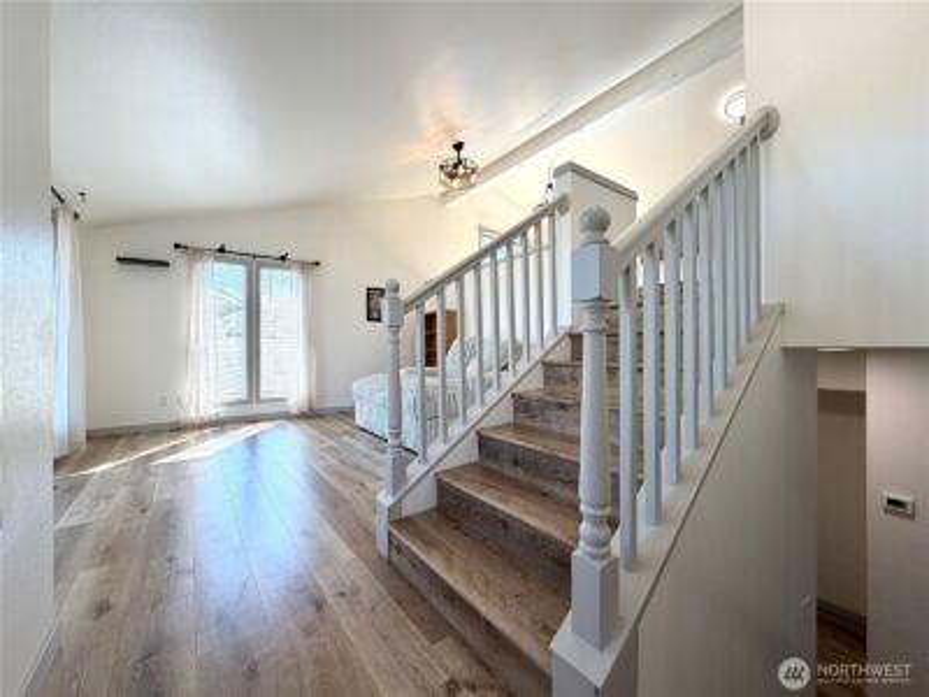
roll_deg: +0.3
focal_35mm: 14
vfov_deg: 85.7
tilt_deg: +0.5
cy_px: 348
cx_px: 464
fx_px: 376
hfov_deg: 102.1
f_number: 2.2
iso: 80
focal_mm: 2.22
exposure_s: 1/120
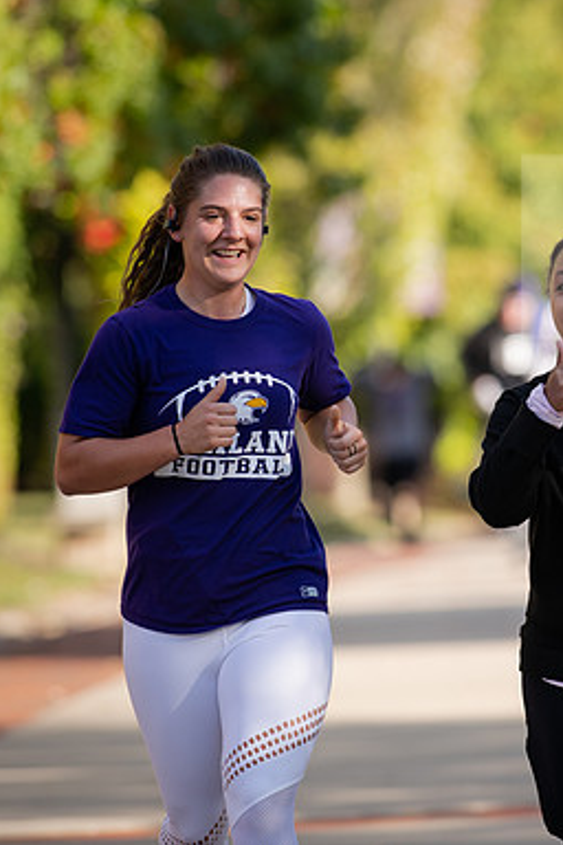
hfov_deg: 3.0
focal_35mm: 453
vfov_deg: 4.6
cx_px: 455
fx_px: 10626
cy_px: 421
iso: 200
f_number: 4.5
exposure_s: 1/500
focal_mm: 300
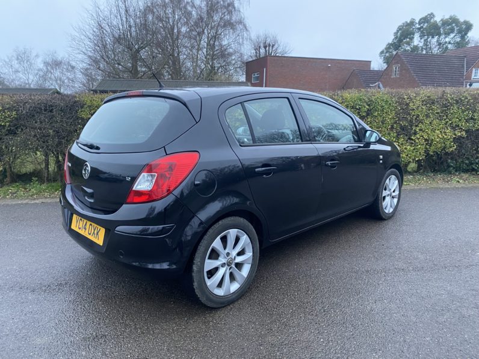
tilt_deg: -8.8
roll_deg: +0.1
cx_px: 240
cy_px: 180
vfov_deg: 53.1
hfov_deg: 67.3
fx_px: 360
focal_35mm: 26
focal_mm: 4.25
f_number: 1.8
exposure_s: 1/53
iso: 500
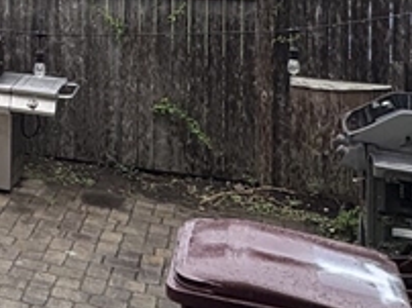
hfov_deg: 23.3
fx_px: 844
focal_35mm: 71
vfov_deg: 19.0
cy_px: -104
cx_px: -167
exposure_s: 1/207
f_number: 2.2
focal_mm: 2.22
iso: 40
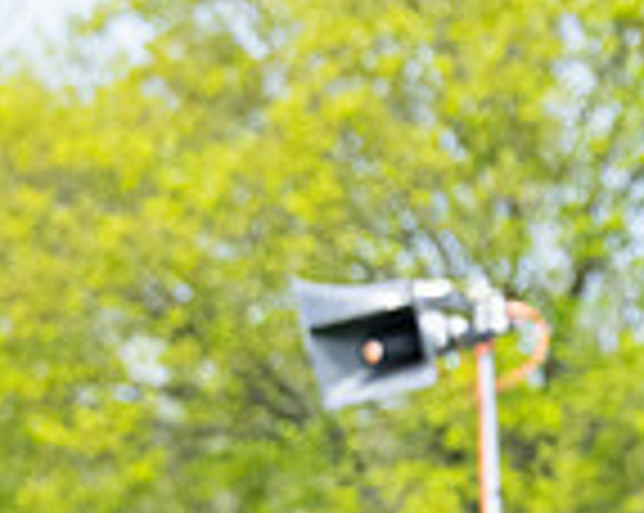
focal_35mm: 623
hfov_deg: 3.1
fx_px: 11858
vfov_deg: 2.5
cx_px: 1133
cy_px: 889
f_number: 4
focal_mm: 98
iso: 640
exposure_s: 1/2000
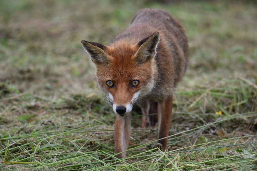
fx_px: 5890
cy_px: 86
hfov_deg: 2.5
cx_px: 128
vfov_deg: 1.7
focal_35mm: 825
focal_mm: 550
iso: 100
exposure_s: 1/100
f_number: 6.3
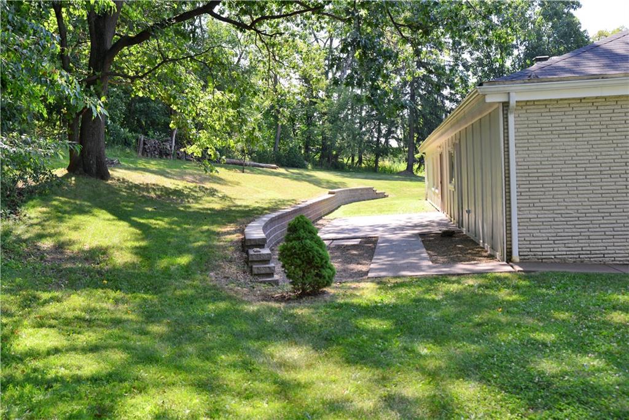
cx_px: 314
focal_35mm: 40
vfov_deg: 33.4
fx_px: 699
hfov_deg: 48.5
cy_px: 210
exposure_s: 1/160
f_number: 6.3
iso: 200
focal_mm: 40
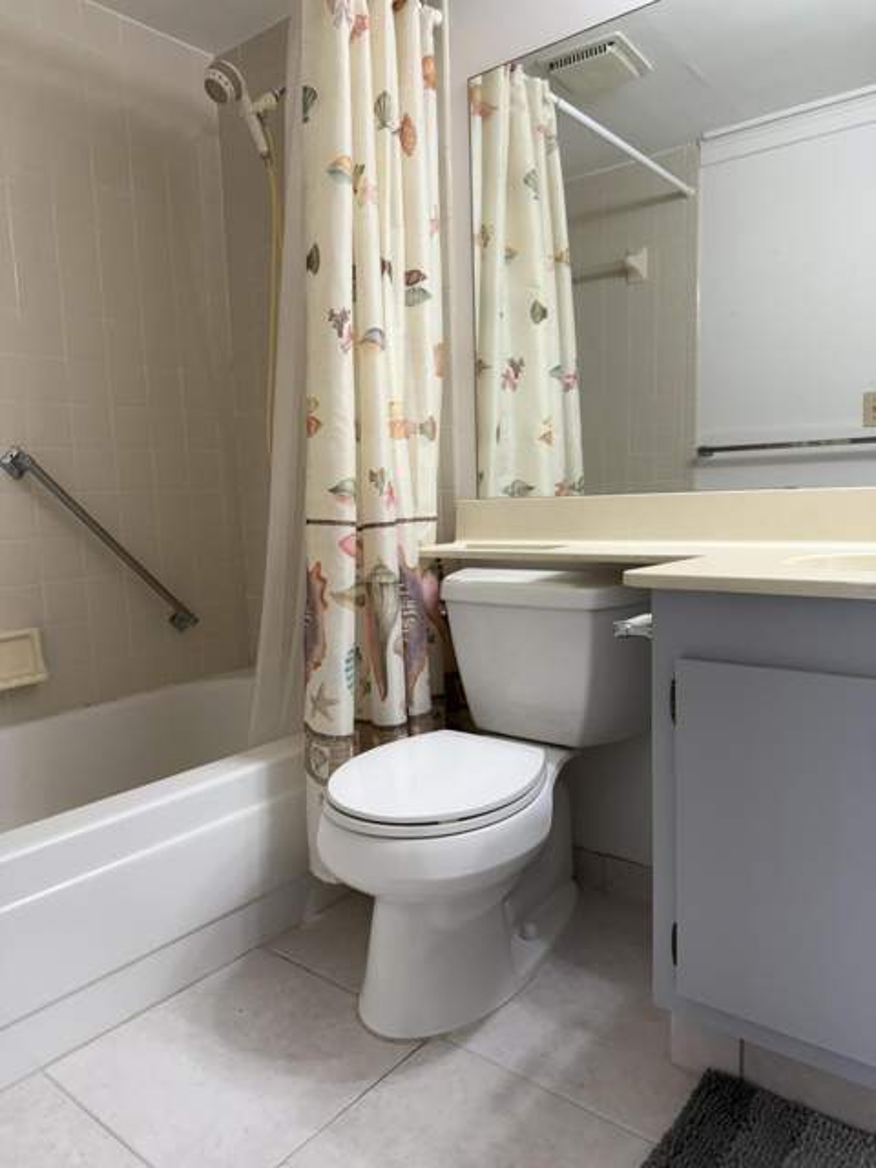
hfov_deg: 56.8
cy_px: 584
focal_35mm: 24
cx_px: 438
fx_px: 810
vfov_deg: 71.6
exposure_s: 1/120
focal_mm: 6.76
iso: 160
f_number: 1.78
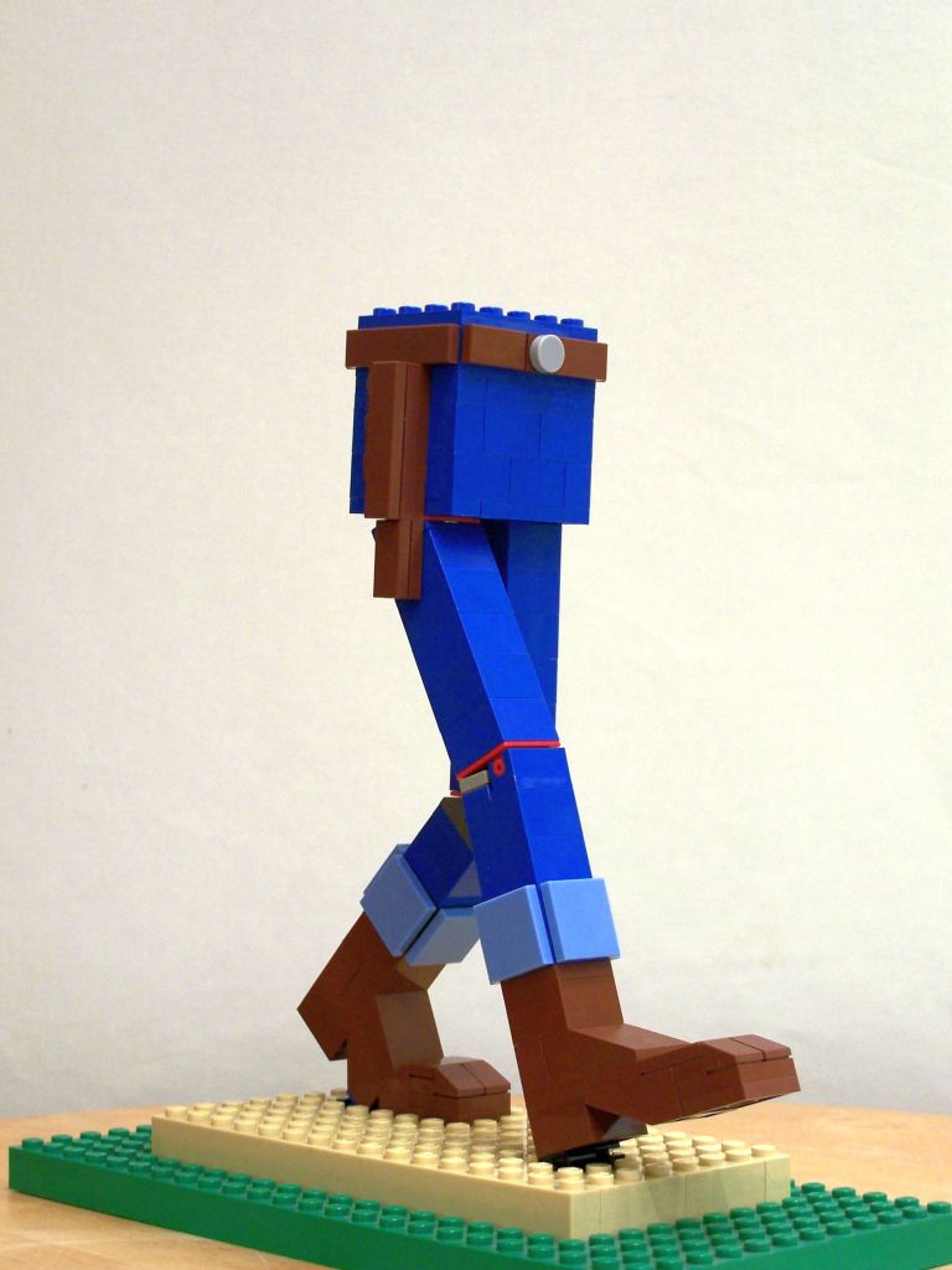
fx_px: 2530
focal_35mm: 69
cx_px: 476
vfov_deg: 28.2
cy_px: 635
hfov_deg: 21.3
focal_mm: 11.5
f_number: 3.2
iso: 80
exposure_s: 1/3
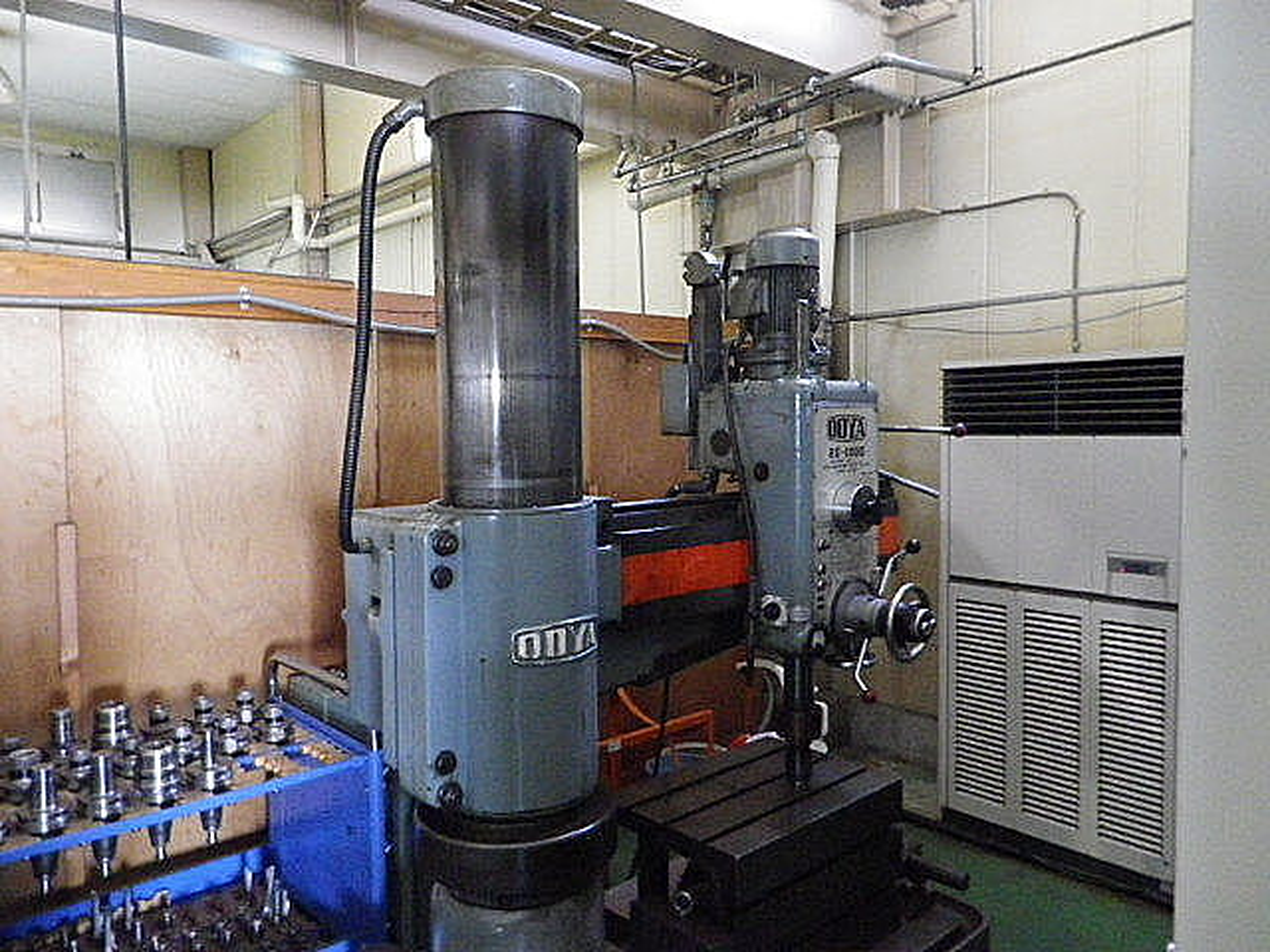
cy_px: 476
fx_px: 917
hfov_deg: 69.4
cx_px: 635
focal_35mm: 25
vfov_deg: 54.9
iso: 800
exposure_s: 1/8
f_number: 3.5
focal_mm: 4.5
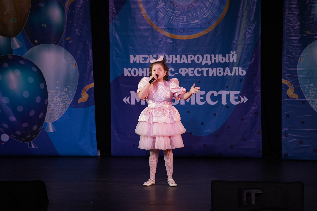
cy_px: 106
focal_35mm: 150
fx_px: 1321
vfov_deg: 9.1
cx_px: 158
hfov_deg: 13.7
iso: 1600
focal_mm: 150
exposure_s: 1/400
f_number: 4
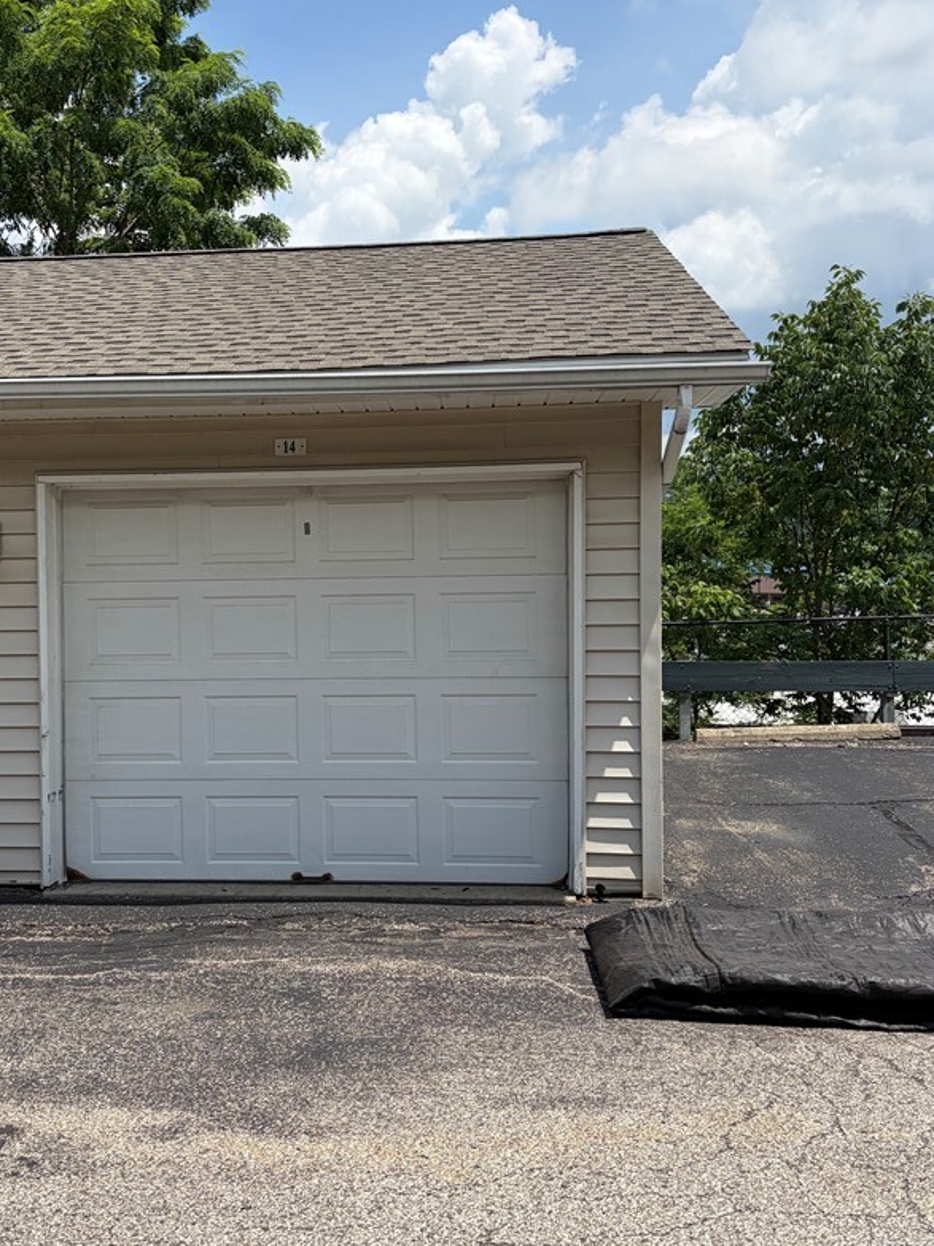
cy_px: 592
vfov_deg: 53.9
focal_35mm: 34
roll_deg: +1.1
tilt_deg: -0.7
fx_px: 1224
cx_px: 347
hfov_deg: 41.5
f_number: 1.6
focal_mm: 5.96
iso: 50
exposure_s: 1/4065
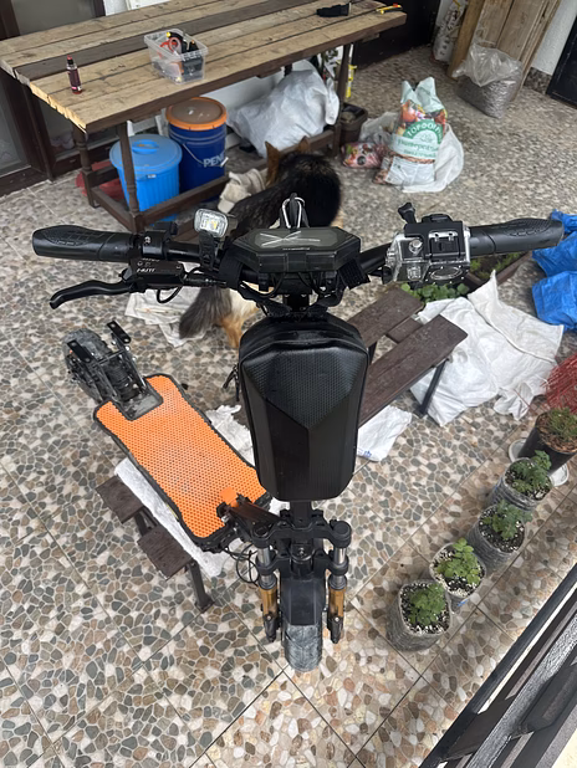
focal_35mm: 24
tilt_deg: -51.4
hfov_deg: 56.8
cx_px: 288
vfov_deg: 71.6
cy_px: 384
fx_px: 533
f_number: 1.78
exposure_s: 1/872
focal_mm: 6.86
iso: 80
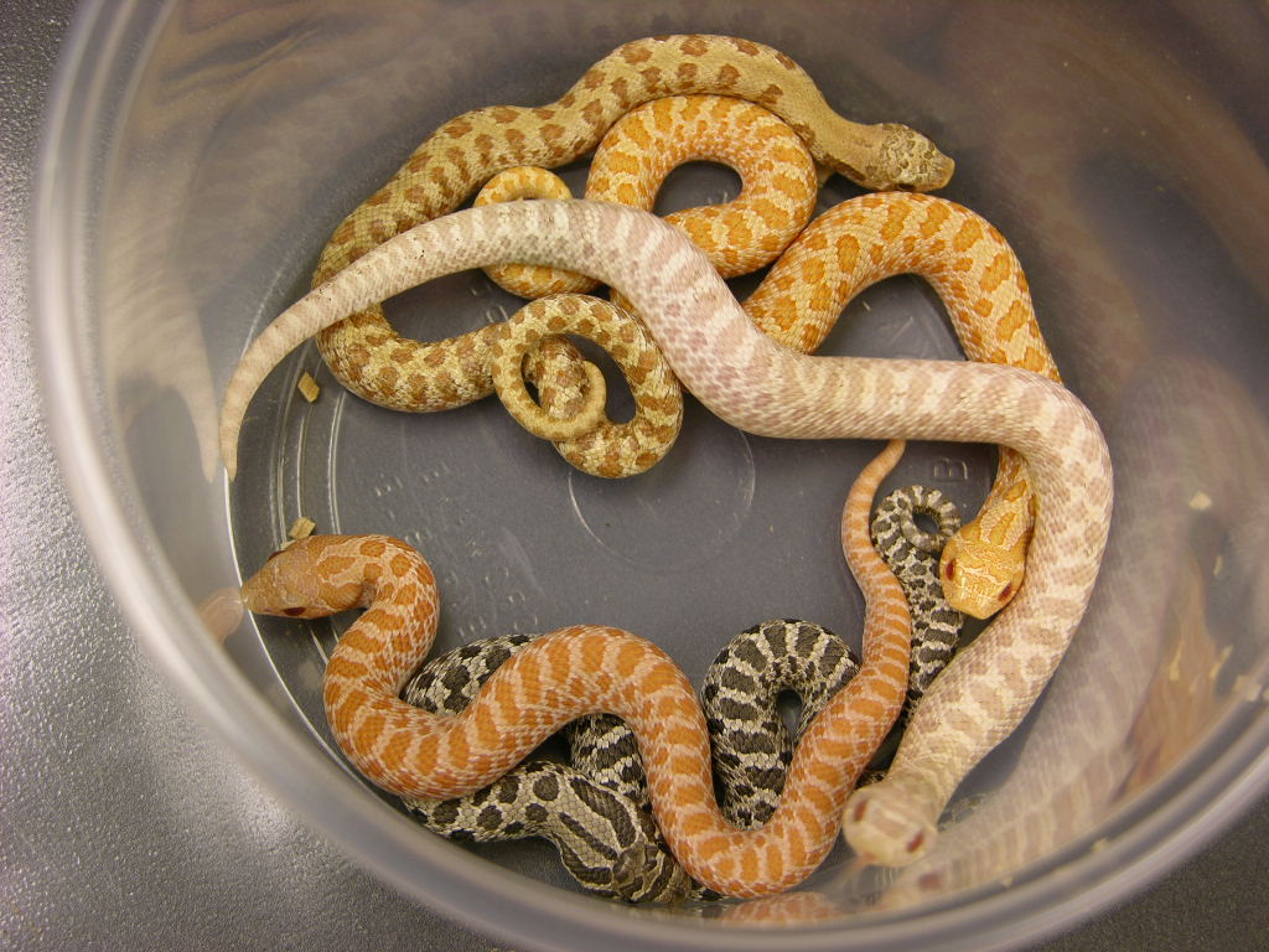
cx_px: 634
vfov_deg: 16.8
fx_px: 3226
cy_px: 476
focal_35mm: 88
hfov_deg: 22.3
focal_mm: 22.3
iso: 50
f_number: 3.5
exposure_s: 1/13.4
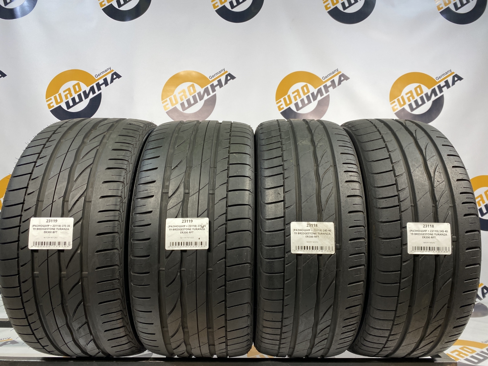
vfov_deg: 53.1
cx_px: 244
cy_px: 183
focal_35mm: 26
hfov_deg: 67.3
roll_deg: -0.1
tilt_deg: +2.6
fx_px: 367
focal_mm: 4.25
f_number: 1.8
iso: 64
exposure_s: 1/100
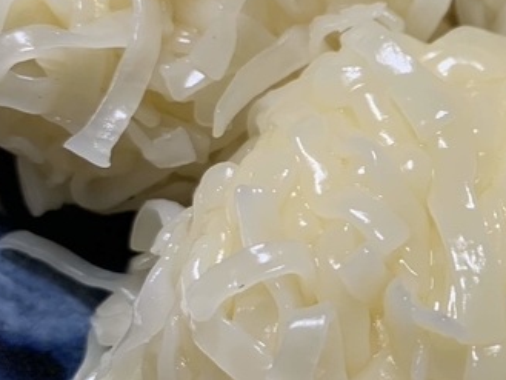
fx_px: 1184
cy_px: 186
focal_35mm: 81
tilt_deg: -56.8
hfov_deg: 22.7
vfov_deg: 18.2
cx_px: 555
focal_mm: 4.25
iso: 50
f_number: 1.8
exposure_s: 1/50
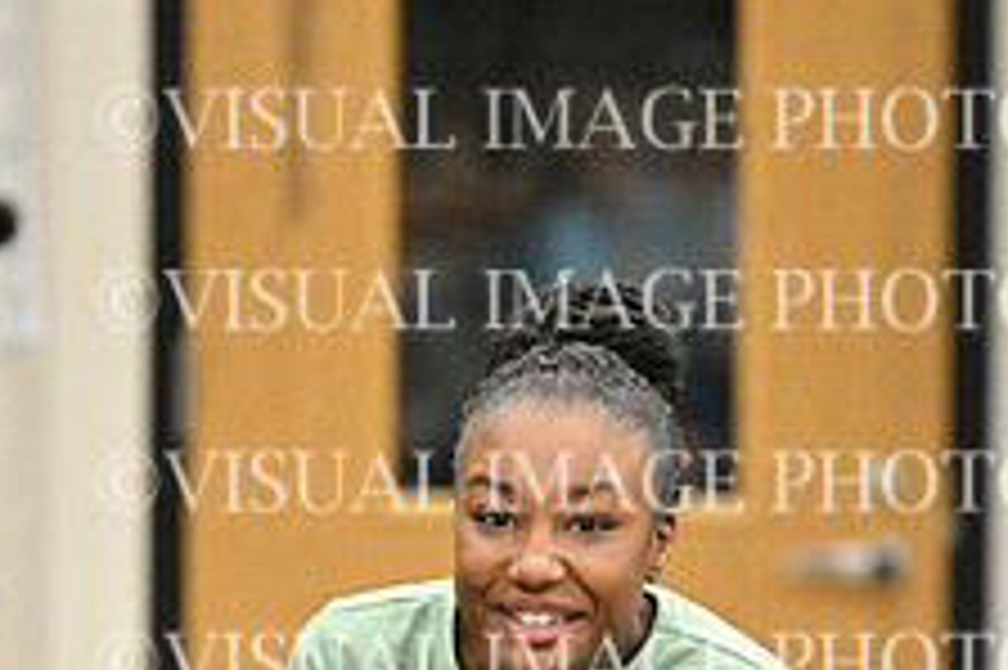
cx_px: 747
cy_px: 753
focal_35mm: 518
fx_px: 14493
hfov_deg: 4.0
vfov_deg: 2.6
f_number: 2.8
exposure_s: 1/640
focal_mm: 200
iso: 6400
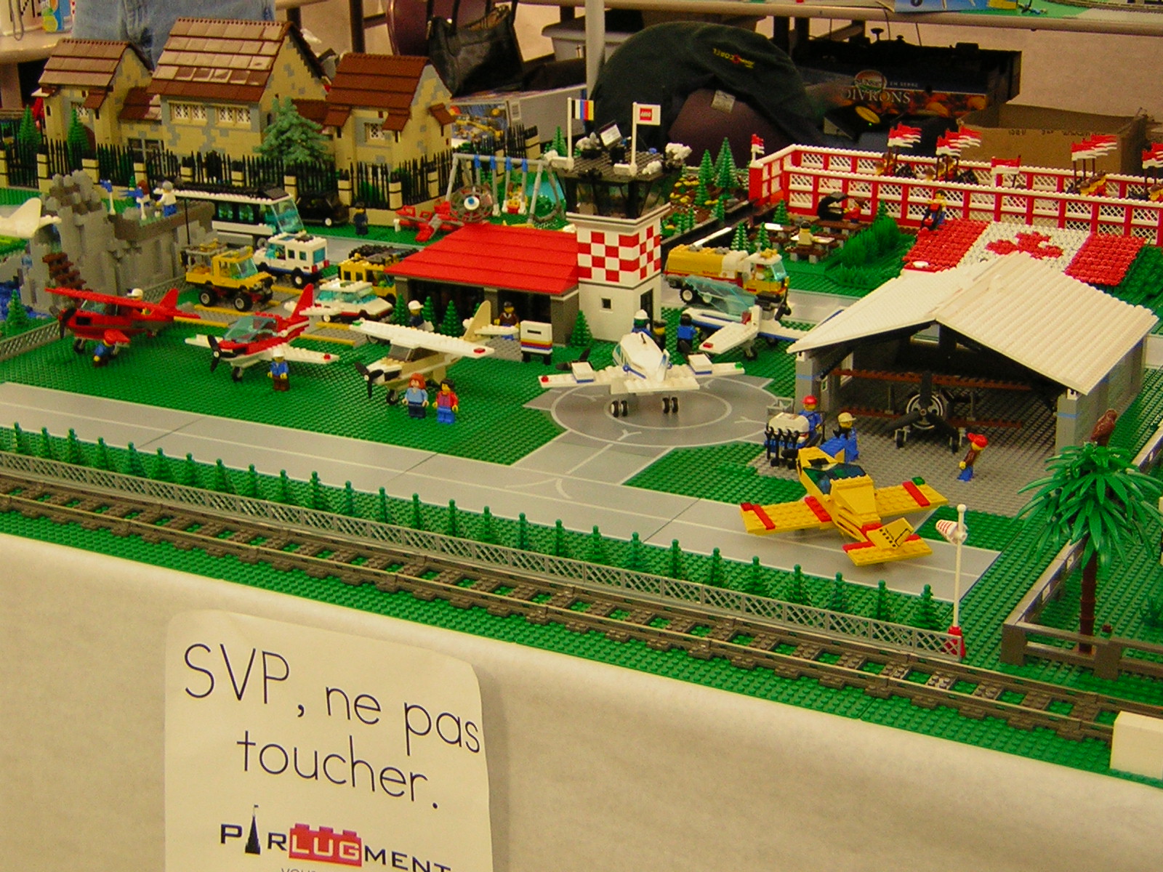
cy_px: 436
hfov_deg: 33.2
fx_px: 1949
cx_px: 582
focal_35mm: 58
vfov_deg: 25.2
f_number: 3.3
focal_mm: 7.6
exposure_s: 1/5.7
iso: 86
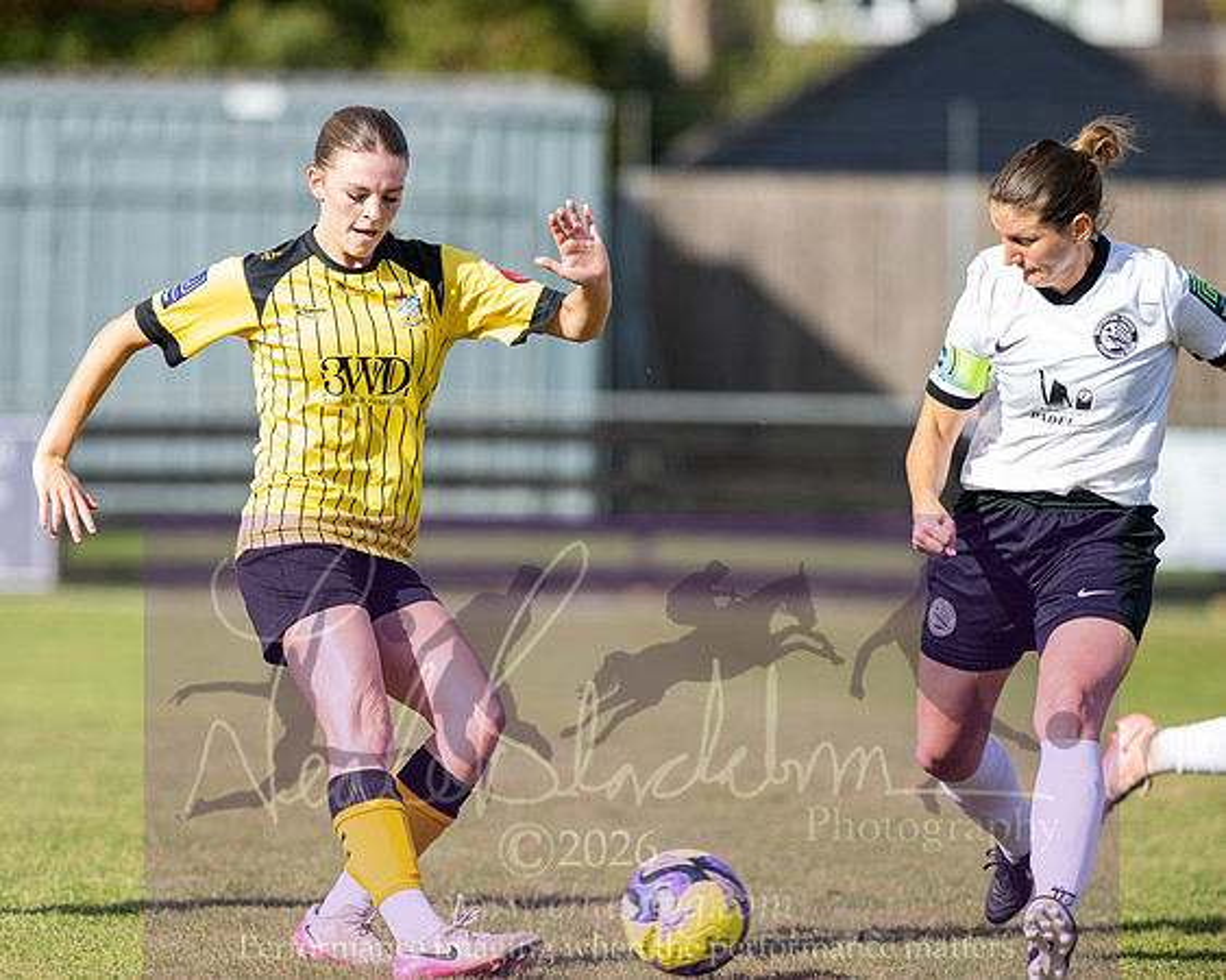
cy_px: 452
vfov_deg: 4.3
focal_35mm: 364
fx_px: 13199
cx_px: 434
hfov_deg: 5.3
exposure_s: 1/1250
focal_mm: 300
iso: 200
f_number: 4
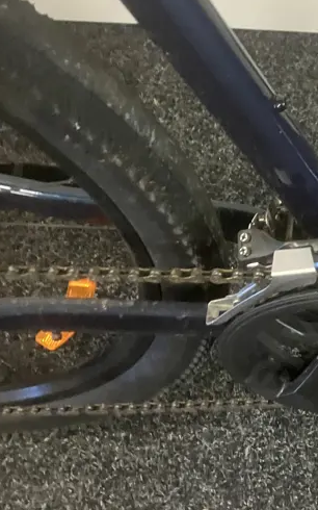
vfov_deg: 32.9
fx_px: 860
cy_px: 212
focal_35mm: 62
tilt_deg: -61.3
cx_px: 393
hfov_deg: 19.6
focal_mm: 3.99
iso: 320
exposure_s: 1/25
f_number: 1.8
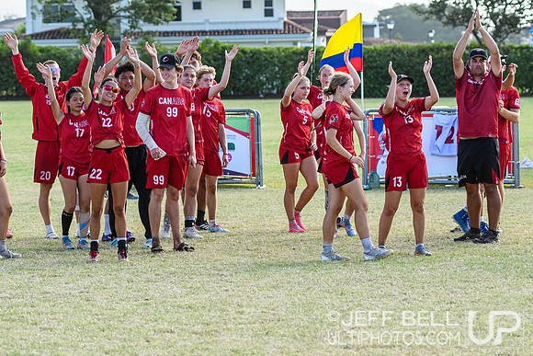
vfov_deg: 7.4
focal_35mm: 186
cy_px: 204
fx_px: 2751
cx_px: 324
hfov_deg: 11.1
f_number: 3.2
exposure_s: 1/1000
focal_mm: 85
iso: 125
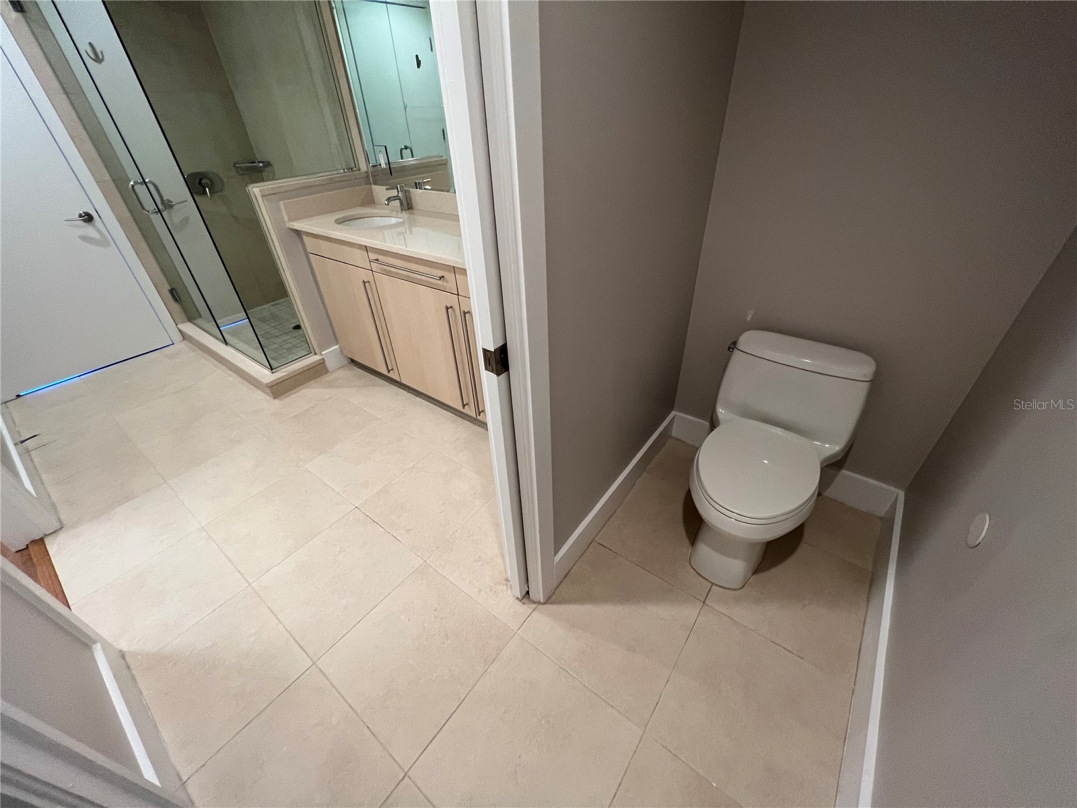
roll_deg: +2.6
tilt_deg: -35.2
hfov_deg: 106.2
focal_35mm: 13
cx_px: 538
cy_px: 404
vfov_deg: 89.9
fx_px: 404
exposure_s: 1/60
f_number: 1.8
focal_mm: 1.57
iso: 250
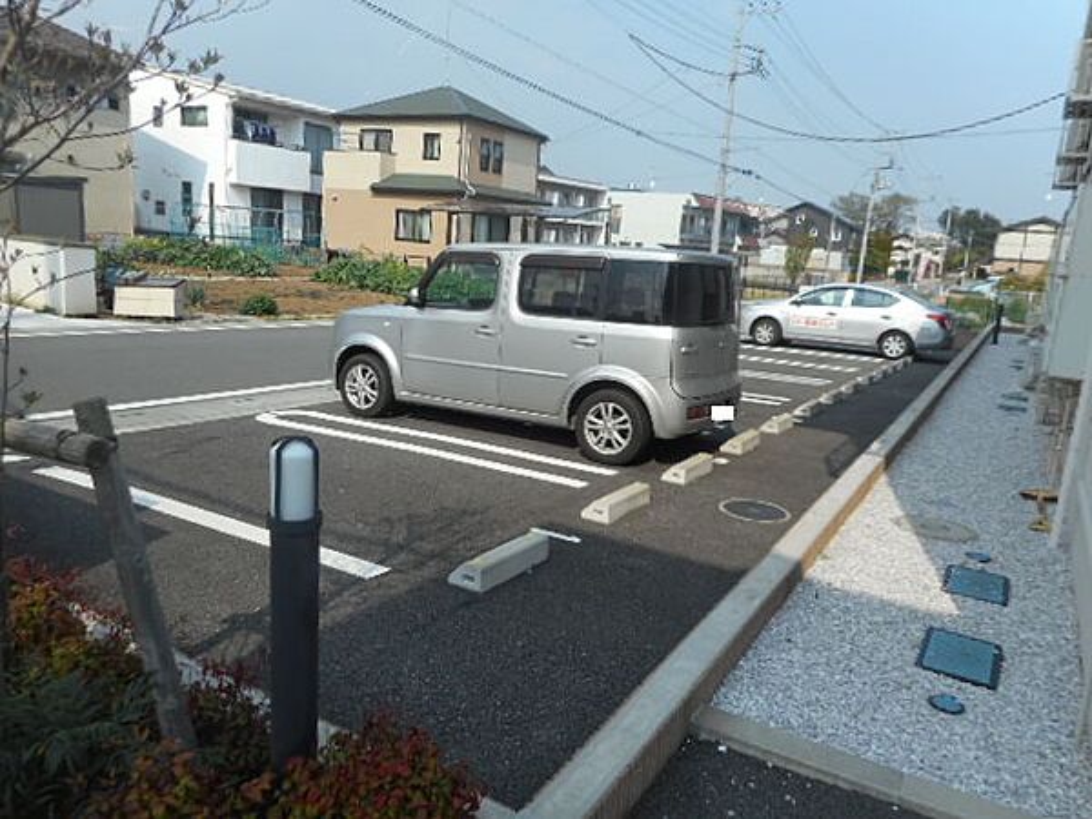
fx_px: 789
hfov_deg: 69.4
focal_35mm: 25
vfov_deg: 54.9
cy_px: 410
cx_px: 546
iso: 80
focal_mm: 4.5
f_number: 3.7
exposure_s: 1/640
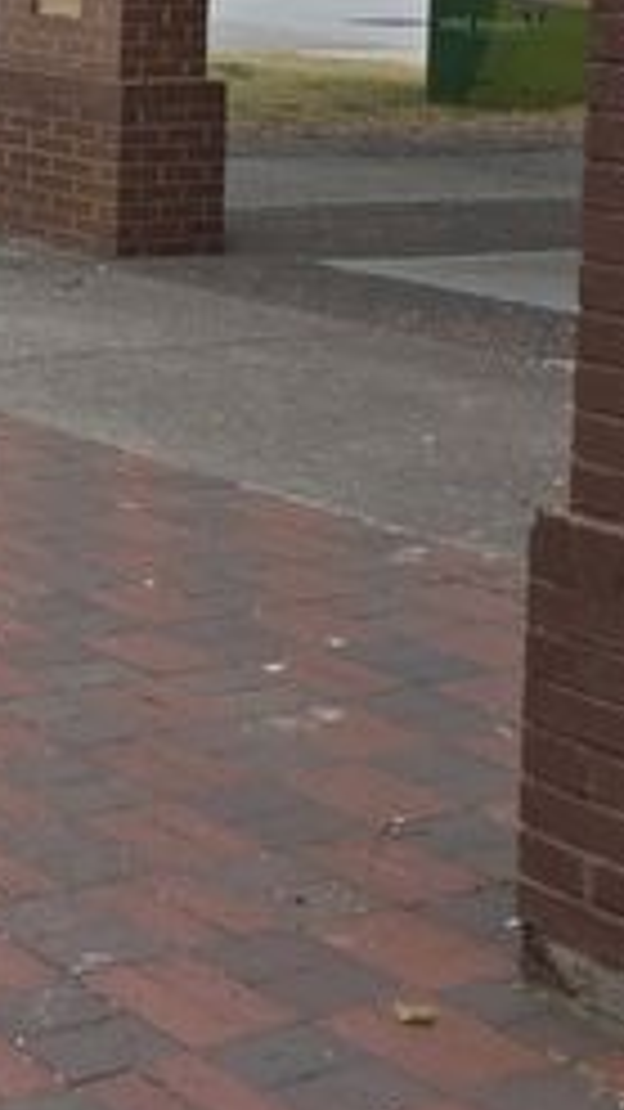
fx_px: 2382
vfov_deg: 24.4
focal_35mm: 81
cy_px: -112
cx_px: -1068
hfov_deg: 11.2
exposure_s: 1/748
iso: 25
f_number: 1.8
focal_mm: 5.4
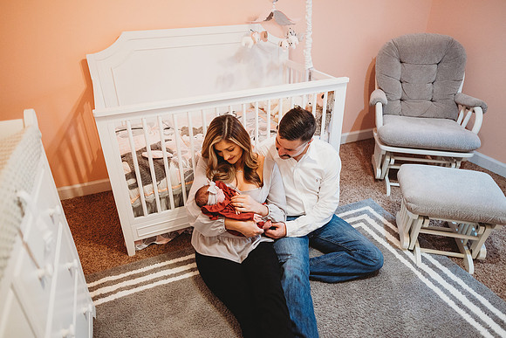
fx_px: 337
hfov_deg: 73.7
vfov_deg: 53.2
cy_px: 169
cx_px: 253
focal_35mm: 24
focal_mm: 24
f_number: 1.8
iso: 1250
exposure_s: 1/160
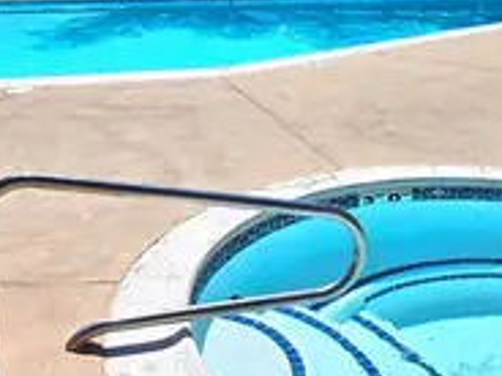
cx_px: 295
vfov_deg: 28.2
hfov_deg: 38.1
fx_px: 725
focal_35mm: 50
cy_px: 52
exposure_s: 1/10000
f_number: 1.7
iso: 80
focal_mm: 6.3
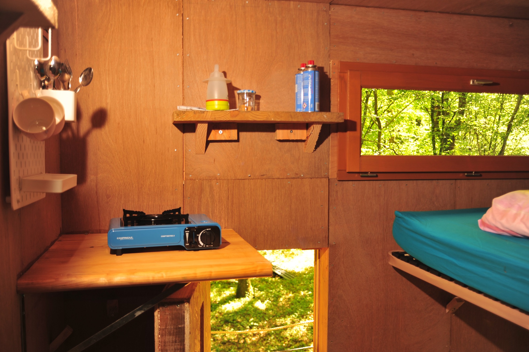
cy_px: 177
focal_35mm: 35
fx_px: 514
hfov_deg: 54.4
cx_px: 261
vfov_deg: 37.9
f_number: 4
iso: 200
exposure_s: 1/30
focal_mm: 34
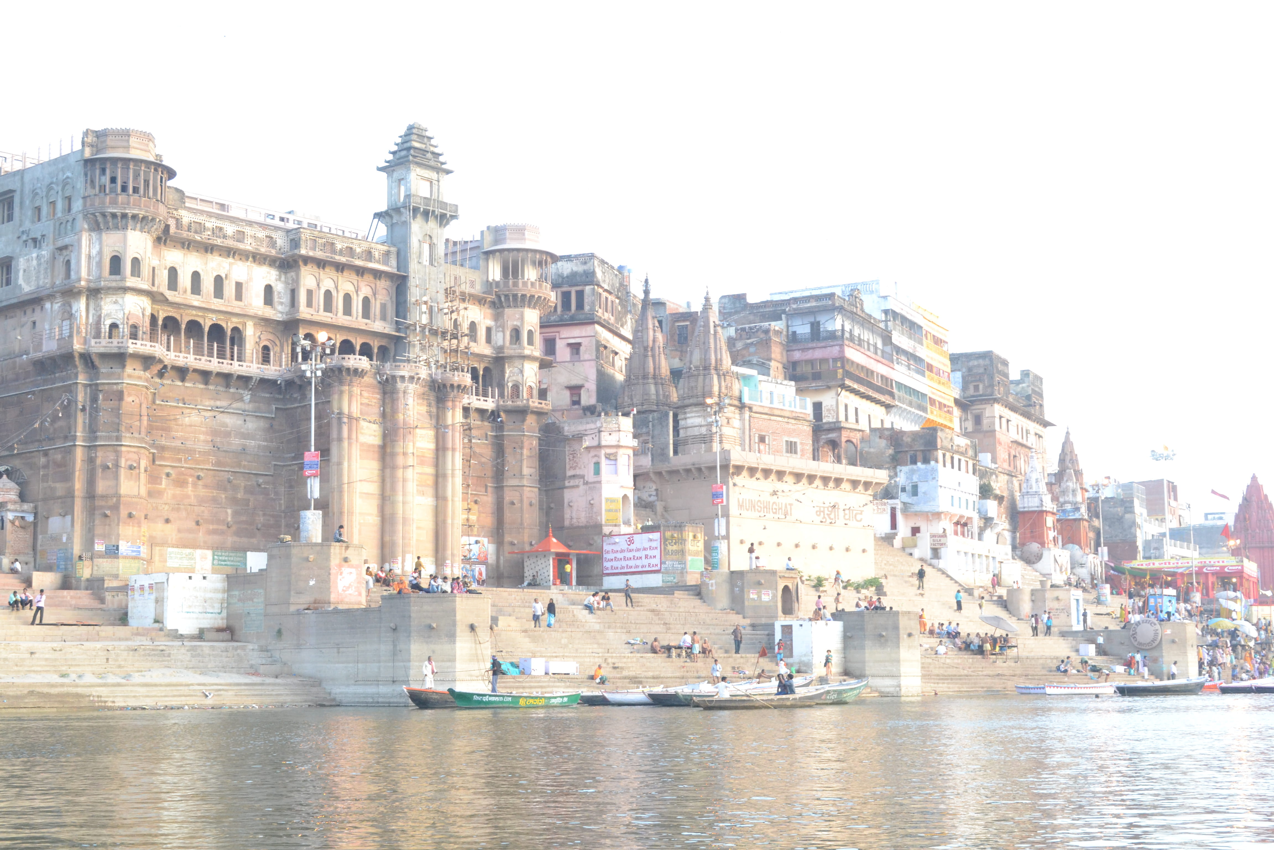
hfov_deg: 38.9
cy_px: 425
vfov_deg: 26.5
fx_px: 1805
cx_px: 637
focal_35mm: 51
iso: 1600
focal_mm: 34
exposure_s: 1/100
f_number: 10
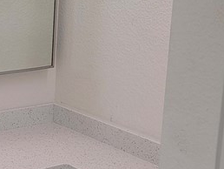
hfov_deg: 19.7
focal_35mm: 95
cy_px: 79
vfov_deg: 15.6
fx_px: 615
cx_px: -24
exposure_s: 1/120
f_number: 1.68
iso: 29
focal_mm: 6.9
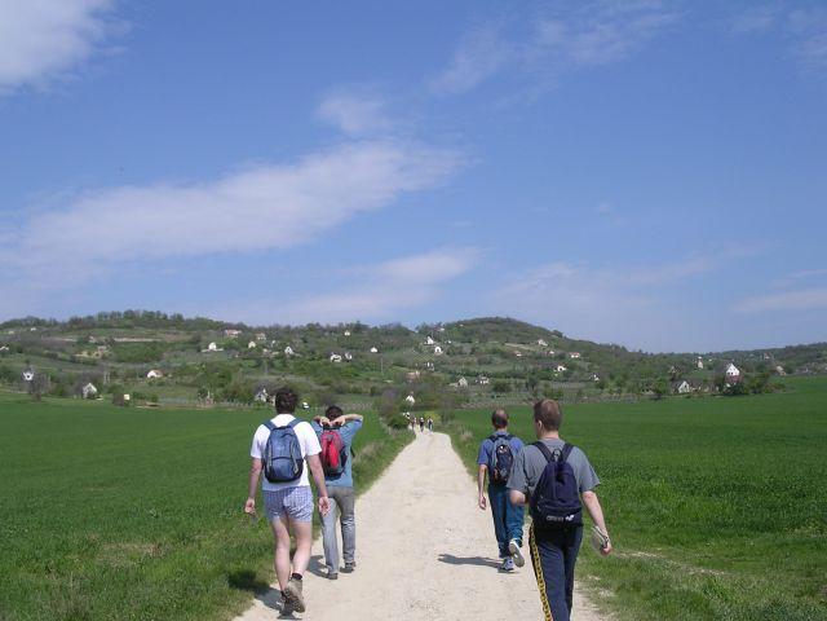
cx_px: 414
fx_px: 908
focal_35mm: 38
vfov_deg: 37.7
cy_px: 310
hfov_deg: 49.0
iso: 100
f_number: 5.6
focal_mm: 5.8
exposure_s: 1/388
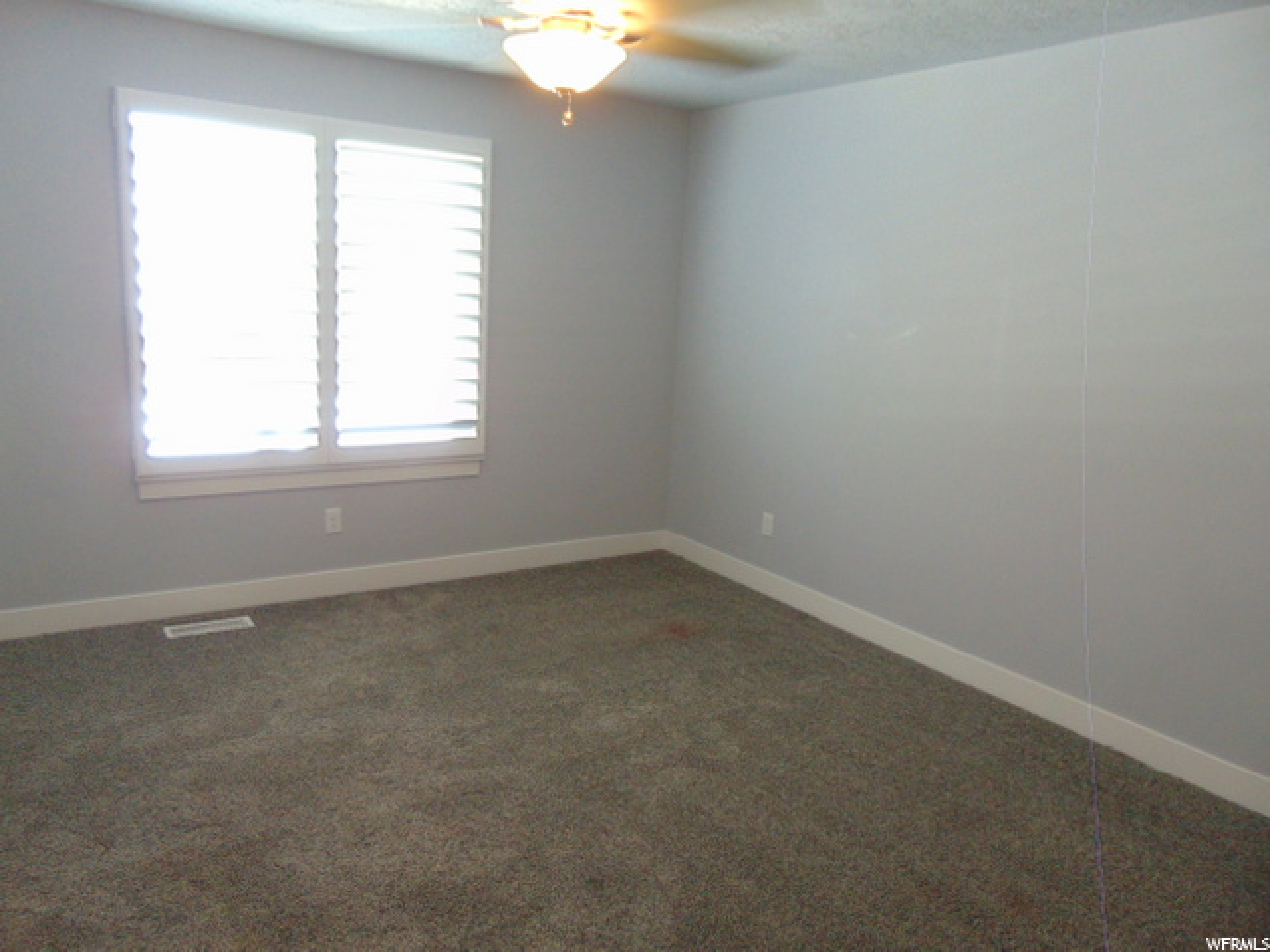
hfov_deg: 69.4
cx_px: 635
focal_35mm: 25
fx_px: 917
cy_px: 476
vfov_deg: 54.9
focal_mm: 4.5
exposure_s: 1/30
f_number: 3
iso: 200
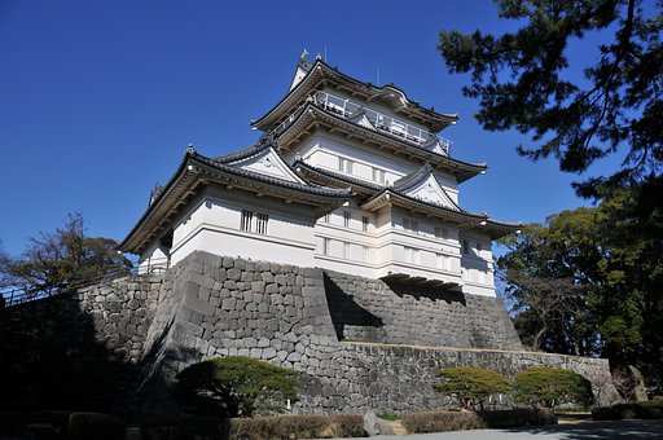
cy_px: 220
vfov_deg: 47.8
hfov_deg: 67.4
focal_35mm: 27
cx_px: 332
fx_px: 497
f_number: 7.1
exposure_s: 1/1000
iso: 200
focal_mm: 18
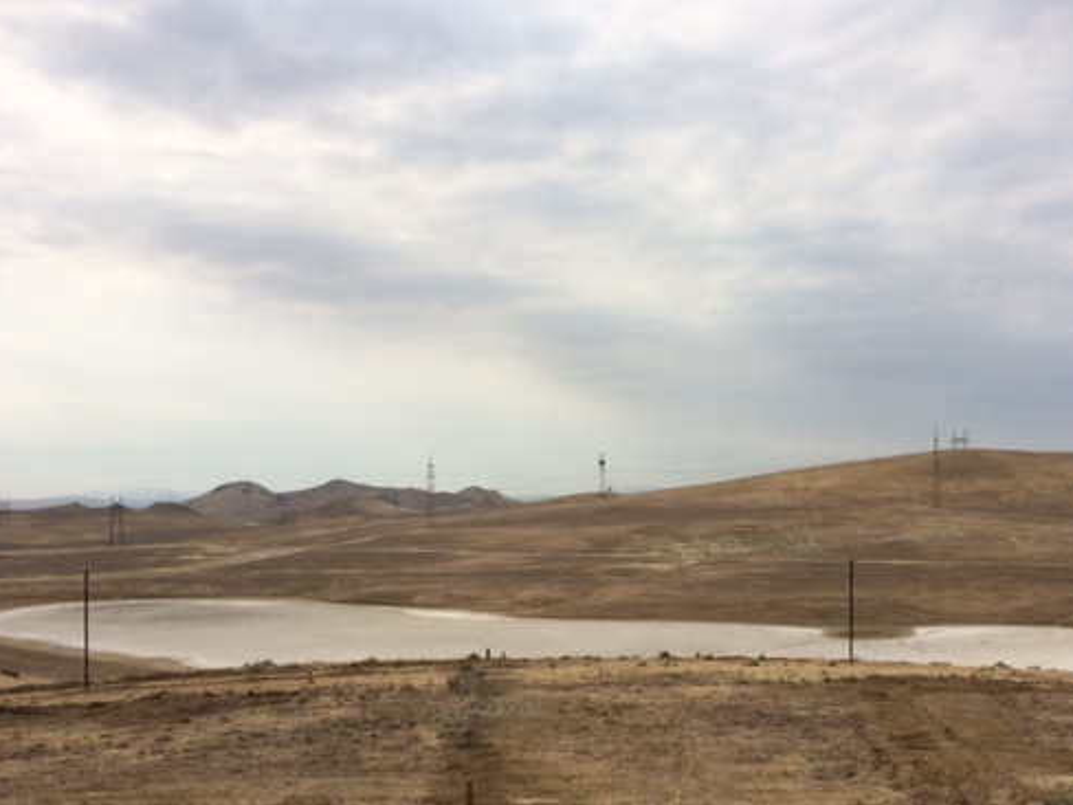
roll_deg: +0.1
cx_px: 646
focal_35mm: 38
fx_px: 1178
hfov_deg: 48.7
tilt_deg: -0.8
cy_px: 455
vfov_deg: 37.7
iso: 32
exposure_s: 1/4115
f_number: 2.2
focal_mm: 4.15
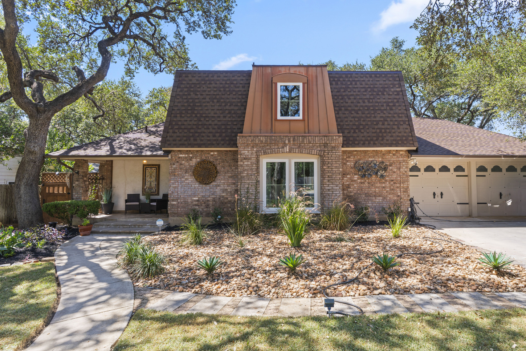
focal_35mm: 19
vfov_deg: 64.5
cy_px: 168
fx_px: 278
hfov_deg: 86.6
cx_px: 290
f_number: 9
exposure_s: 1/30
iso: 125
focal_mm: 17
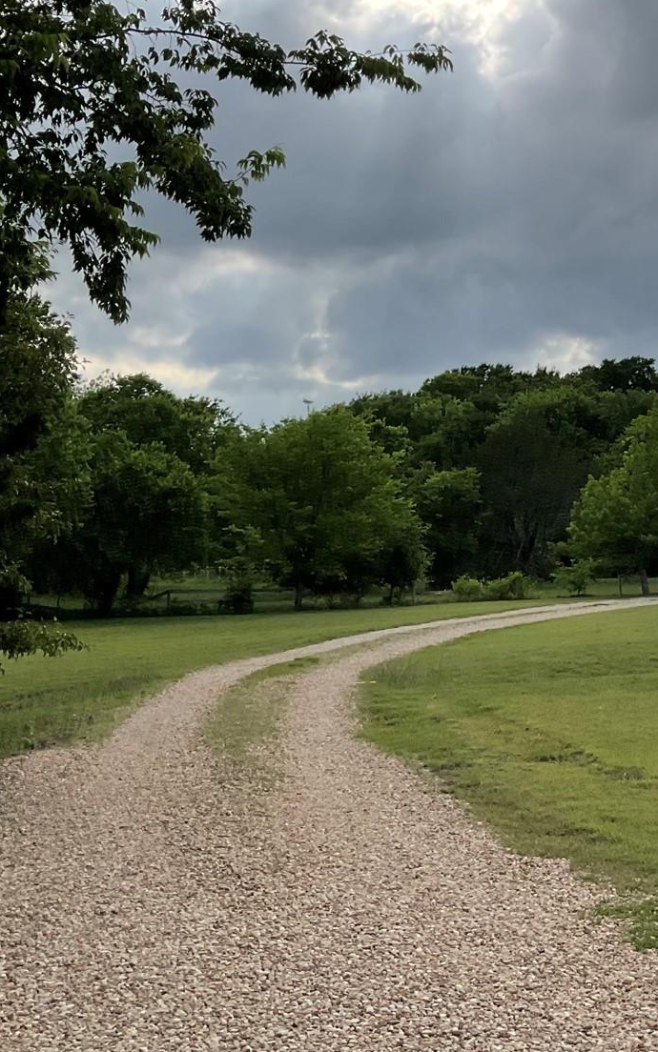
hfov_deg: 20.6
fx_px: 1635
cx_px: 867
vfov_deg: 35.5
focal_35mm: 57
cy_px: 385
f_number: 1.8
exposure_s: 1/2427
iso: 16
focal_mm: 3
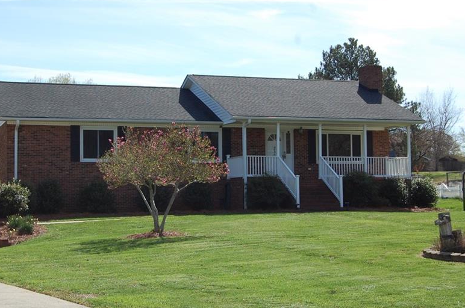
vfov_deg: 19.5
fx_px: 898
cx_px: 204
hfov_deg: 29.0
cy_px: 147
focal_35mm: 70
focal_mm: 35
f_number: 9
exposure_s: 1/320
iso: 200
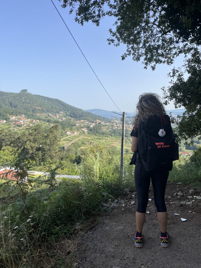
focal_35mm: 26
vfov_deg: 67.3
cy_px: 134
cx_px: 100
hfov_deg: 53.1
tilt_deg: -2.7
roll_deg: -0.7
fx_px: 201
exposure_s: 1/1776
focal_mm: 5.1
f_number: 1.6
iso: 50
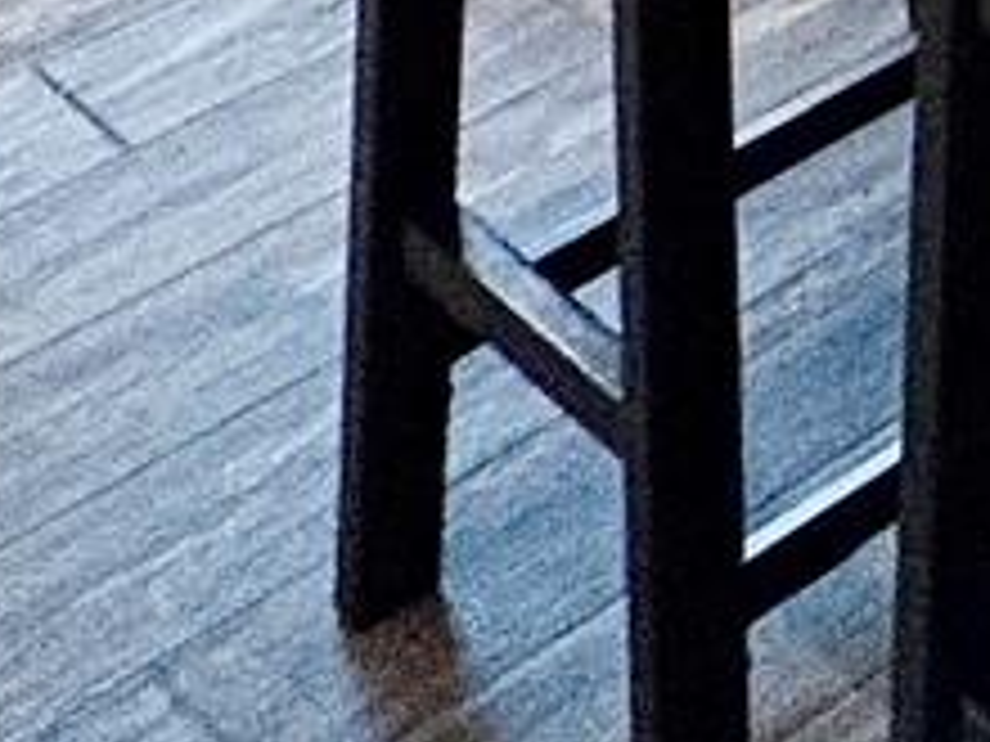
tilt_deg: -4.9
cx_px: 3532
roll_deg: +4.0
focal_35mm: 102
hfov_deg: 9.4
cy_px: -1880
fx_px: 2917
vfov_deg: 9.2
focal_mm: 2.22
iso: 100
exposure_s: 1/120
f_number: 2.2
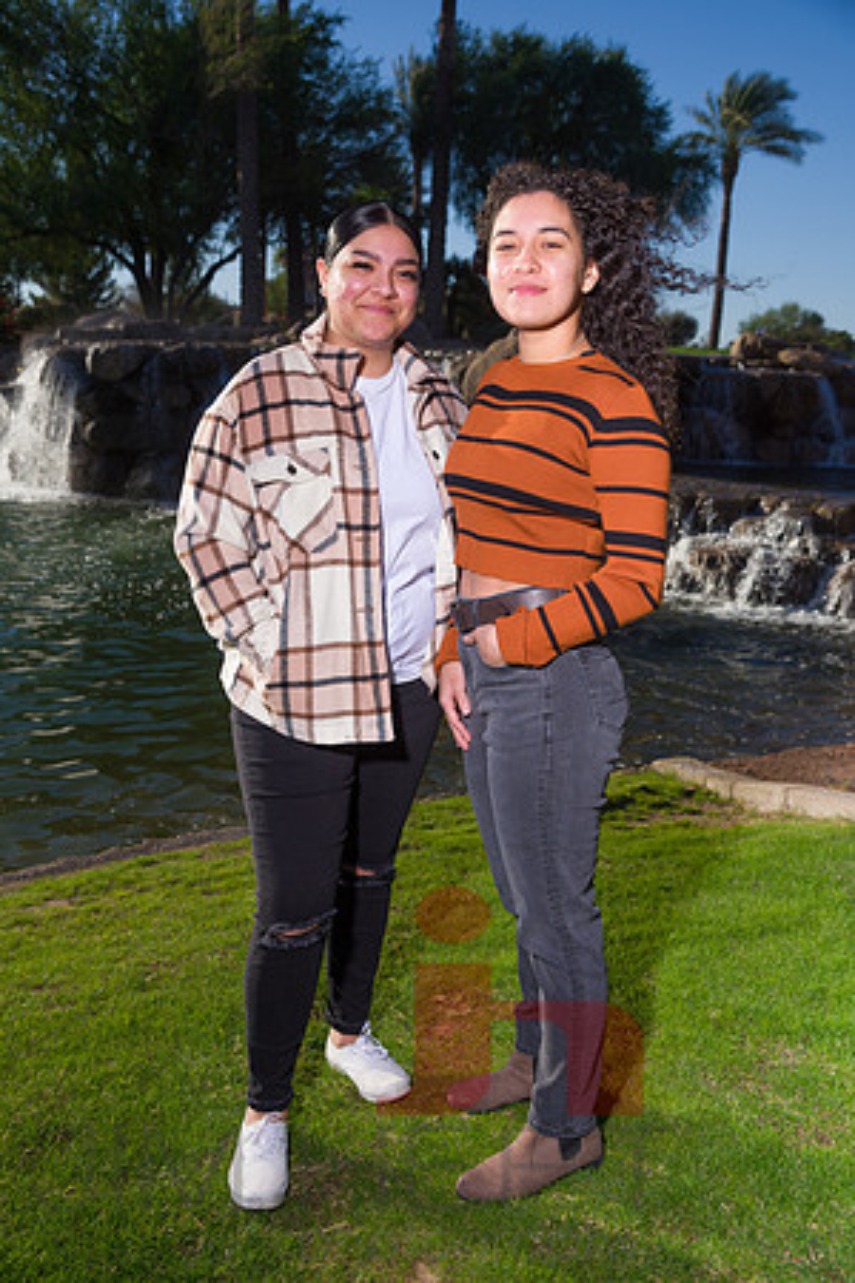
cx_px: 428
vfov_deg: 55.8
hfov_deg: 38.9
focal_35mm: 34
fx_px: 1211
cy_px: 642
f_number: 5.6
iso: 200
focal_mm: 34
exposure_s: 1/2000
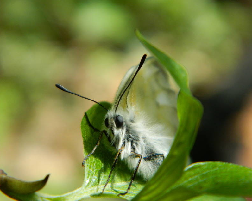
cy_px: 100
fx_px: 1170
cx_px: 121
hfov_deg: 12.3
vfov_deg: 9.8
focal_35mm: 157
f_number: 4.9
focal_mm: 27
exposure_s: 1/400
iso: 200
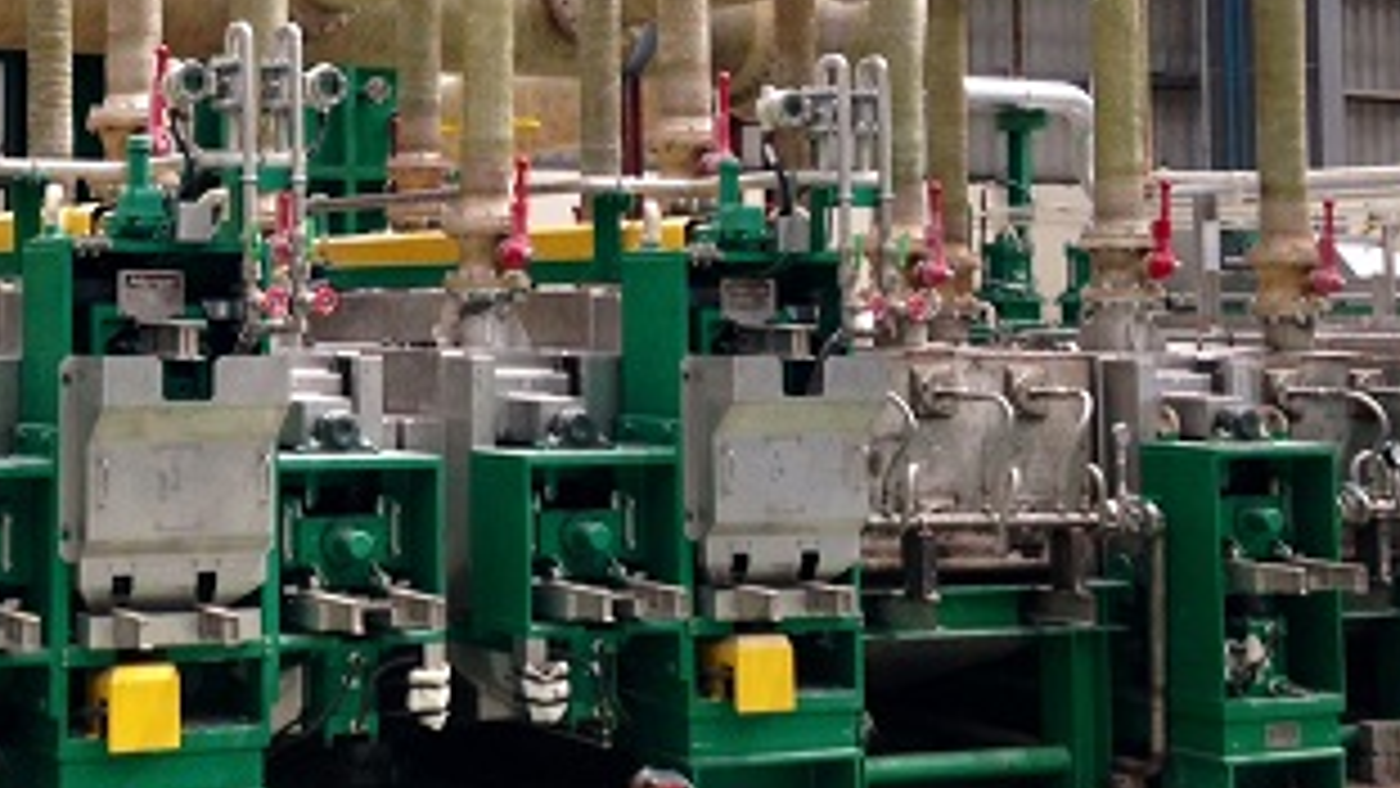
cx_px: 187
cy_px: 119
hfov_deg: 28.8
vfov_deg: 16.8
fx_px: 2636
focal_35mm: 71
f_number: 2.4
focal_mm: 4.12
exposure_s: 1/20
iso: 80
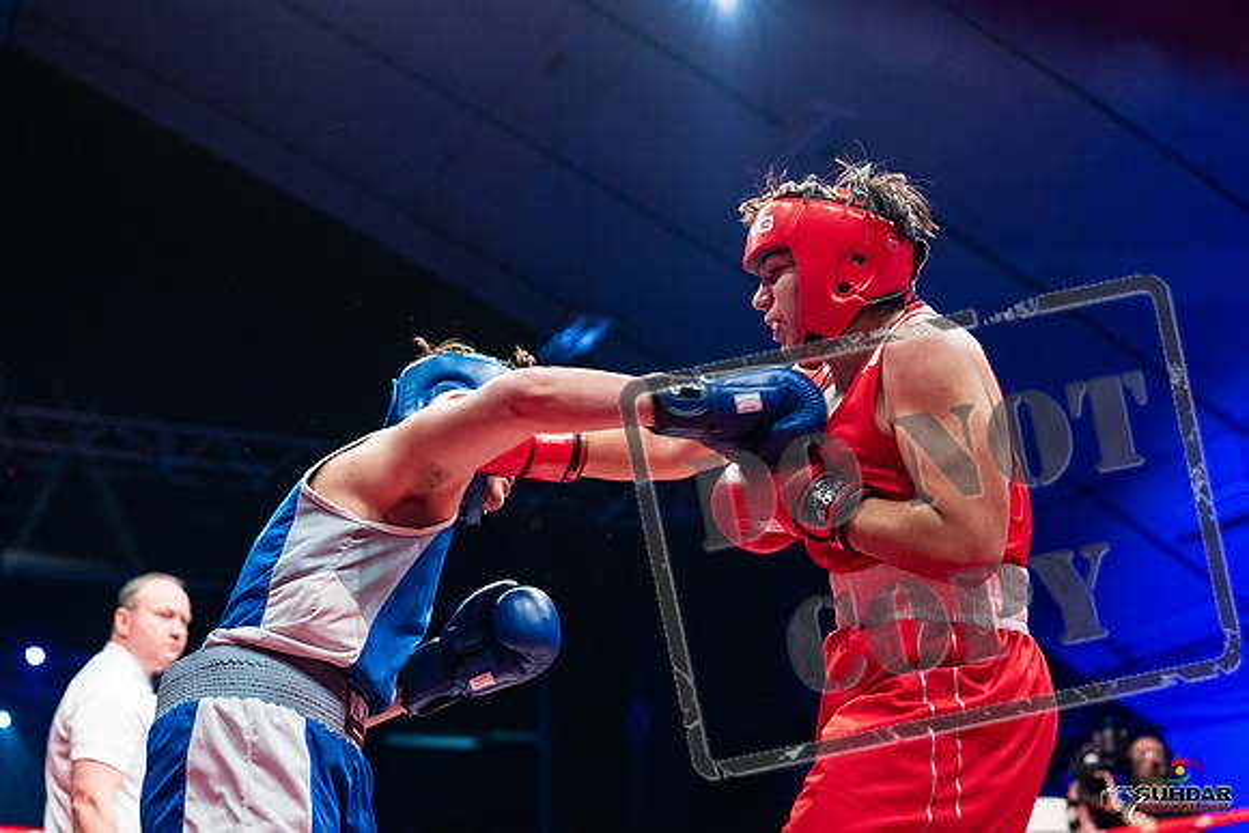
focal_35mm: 50
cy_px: 416
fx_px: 1735
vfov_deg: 27.0
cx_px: 624
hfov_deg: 39.6
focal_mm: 50
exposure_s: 1/1000
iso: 4000
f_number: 2.8
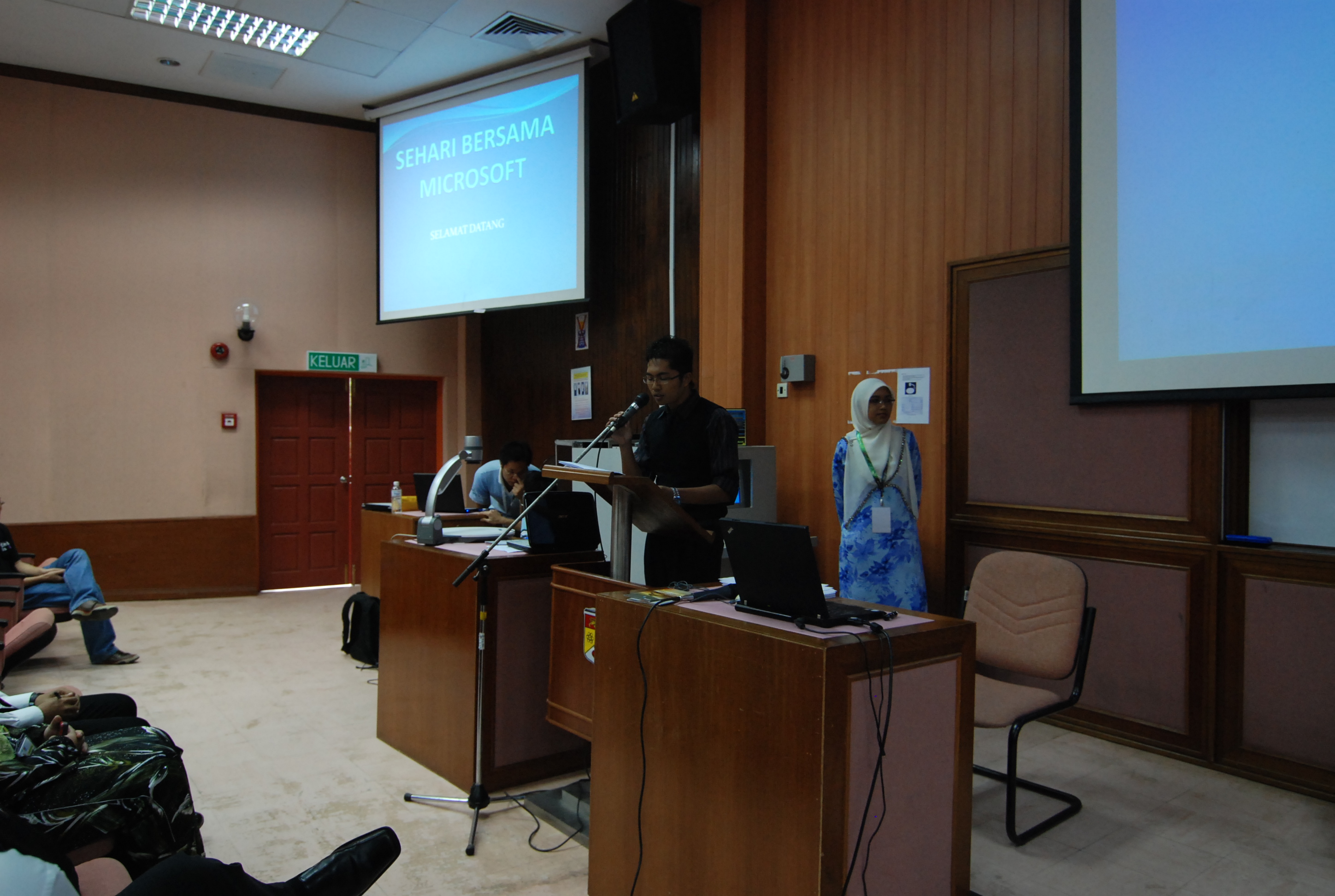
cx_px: 668
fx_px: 892
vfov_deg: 53.4
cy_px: 448
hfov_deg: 73.6
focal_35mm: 24
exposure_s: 1/60
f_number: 4.5
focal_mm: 16
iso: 800
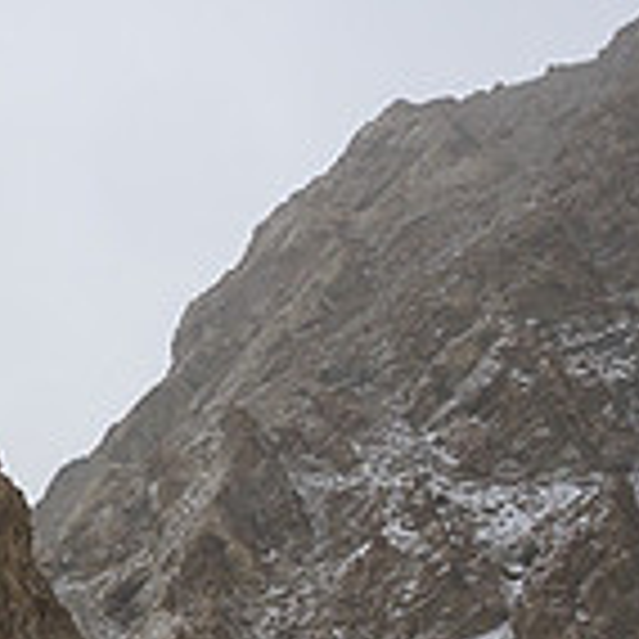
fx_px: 1817
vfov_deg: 19.9
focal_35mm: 87
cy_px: 396
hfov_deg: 17.5
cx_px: -374
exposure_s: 1/160
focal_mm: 25
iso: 640
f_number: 7.1
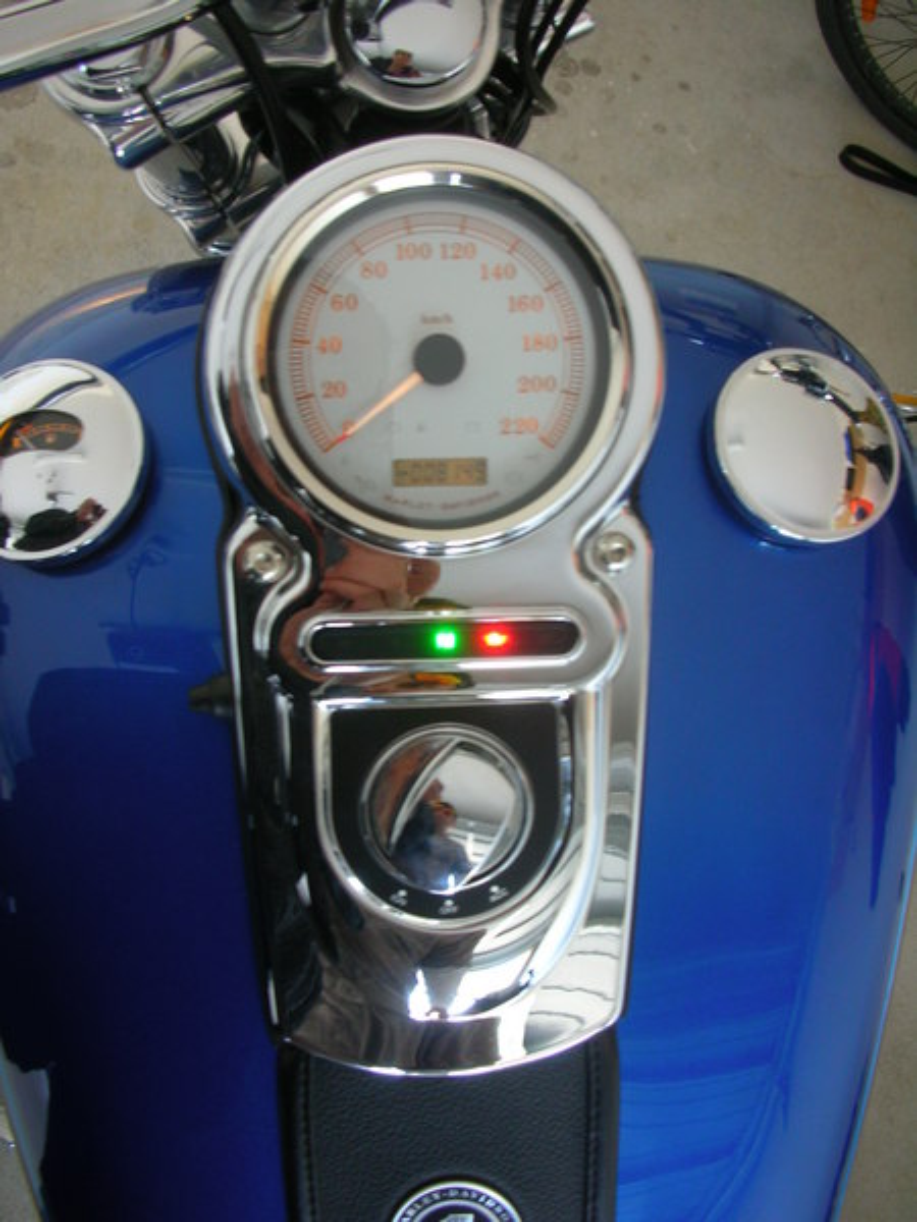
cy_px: 611
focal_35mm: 35
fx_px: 1236
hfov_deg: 40.7
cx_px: 458
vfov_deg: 52.6
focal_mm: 5.8
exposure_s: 1/11
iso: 50
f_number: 3
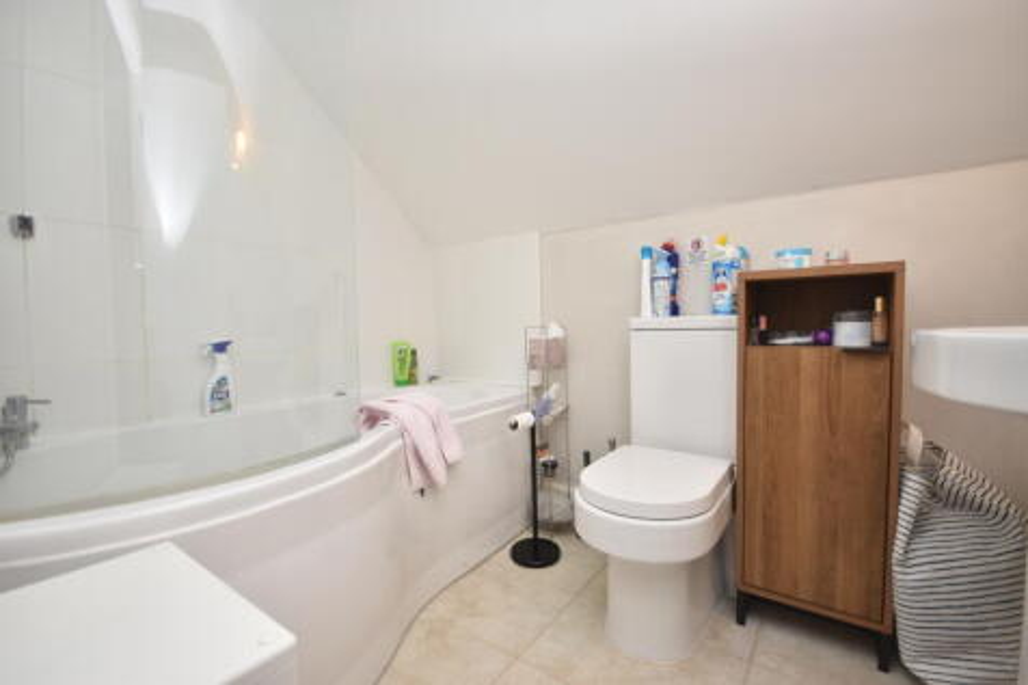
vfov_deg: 77.3
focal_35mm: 15
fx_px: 428
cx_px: 514
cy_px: 342
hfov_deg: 100.4
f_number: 4.5
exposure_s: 1/25
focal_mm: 10
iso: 280
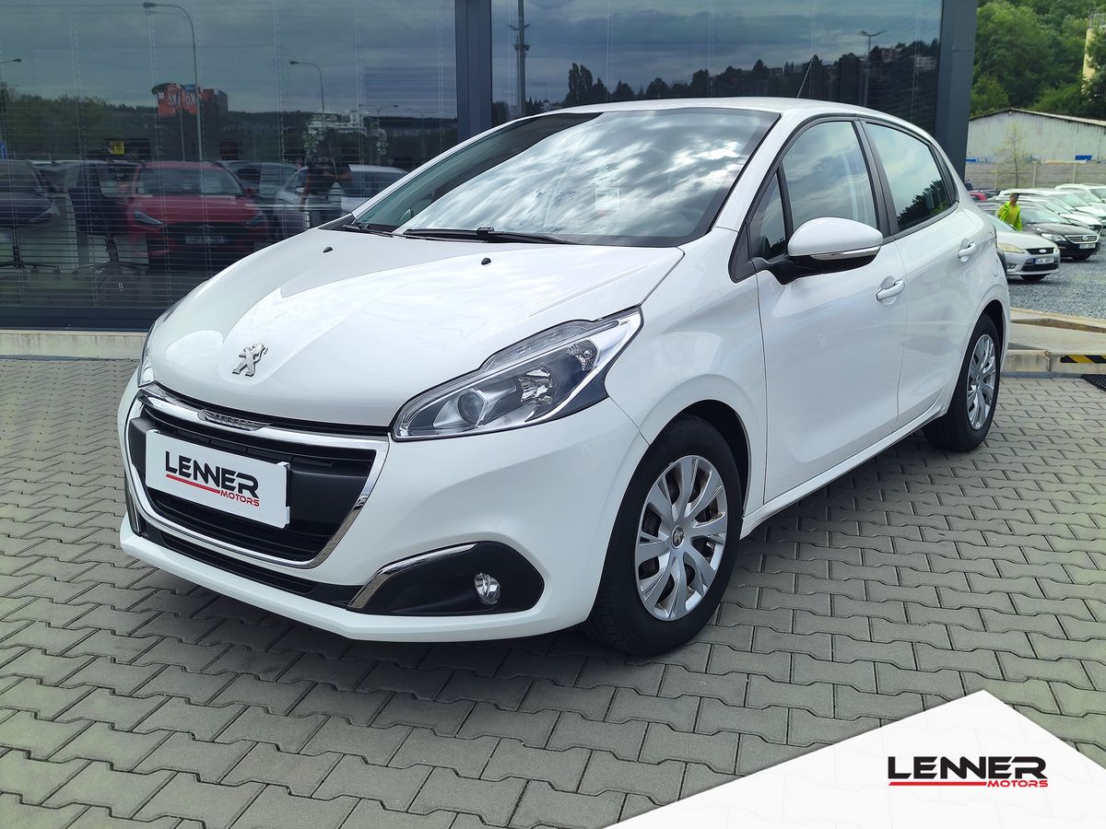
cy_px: 414
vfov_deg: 58.9
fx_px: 735
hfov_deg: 73.9
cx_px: 553
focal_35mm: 23
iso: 50
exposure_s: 1/787
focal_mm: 7.01
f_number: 1.69
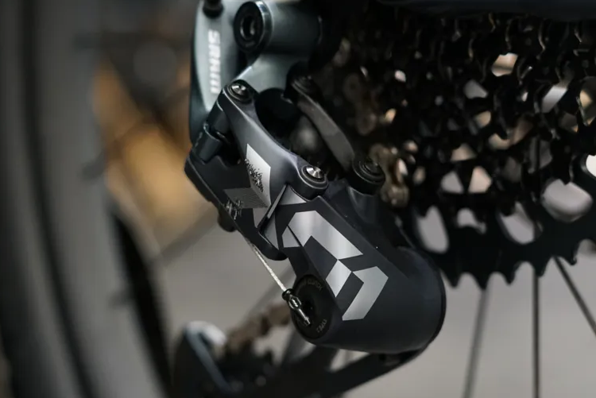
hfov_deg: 25.3
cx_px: 294
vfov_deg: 17.1
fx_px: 1325
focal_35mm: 80
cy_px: 205
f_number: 3.2
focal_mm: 50
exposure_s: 1/160
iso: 2500
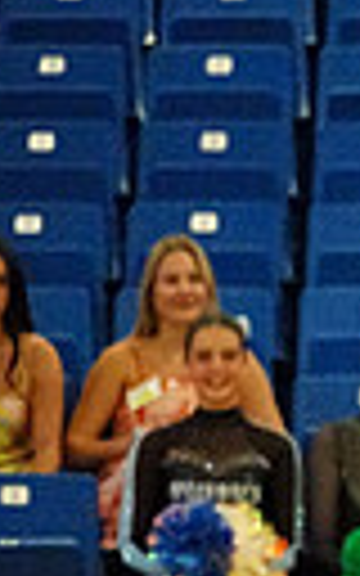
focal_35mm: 691
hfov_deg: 1.9
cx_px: 1233
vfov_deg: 3.0
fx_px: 10847
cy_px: 844
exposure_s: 1/1000
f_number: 4
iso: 25600
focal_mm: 150
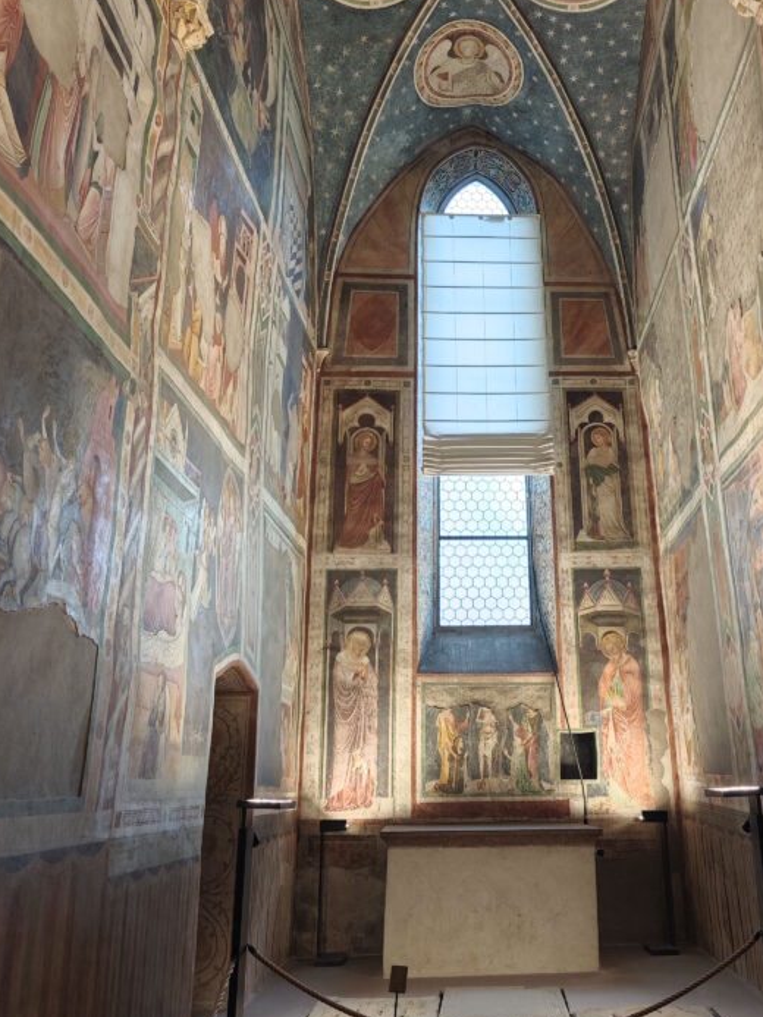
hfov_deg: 41.4
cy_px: 357
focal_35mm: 34
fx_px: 999
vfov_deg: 53.1
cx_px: 486
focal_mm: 8.72
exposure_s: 1/77.5
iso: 400
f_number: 1.63
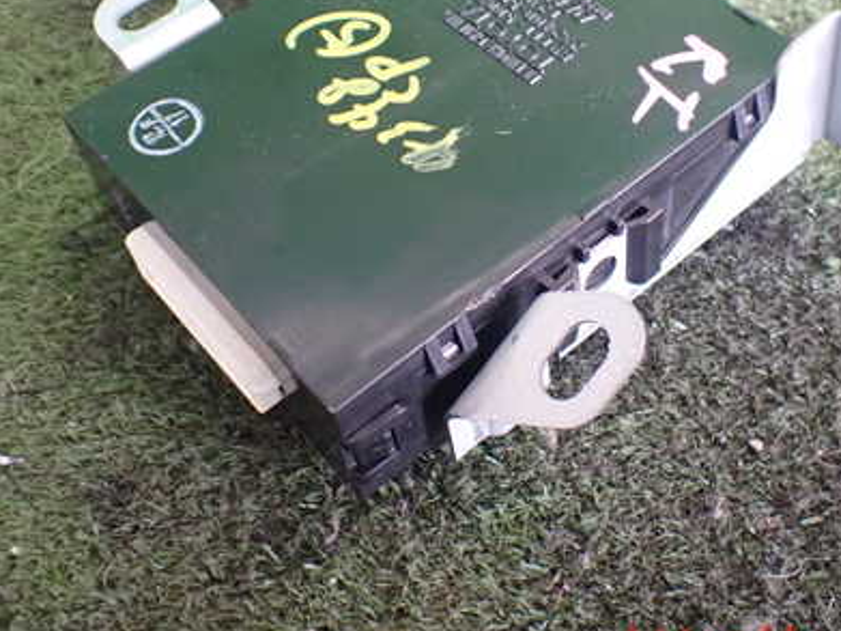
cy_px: 192
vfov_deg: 31.2
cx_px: 469
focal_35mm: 46
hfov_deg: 41.2
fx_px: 1117
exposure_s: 1/80
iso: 800
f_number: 2.3
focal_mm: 5.4
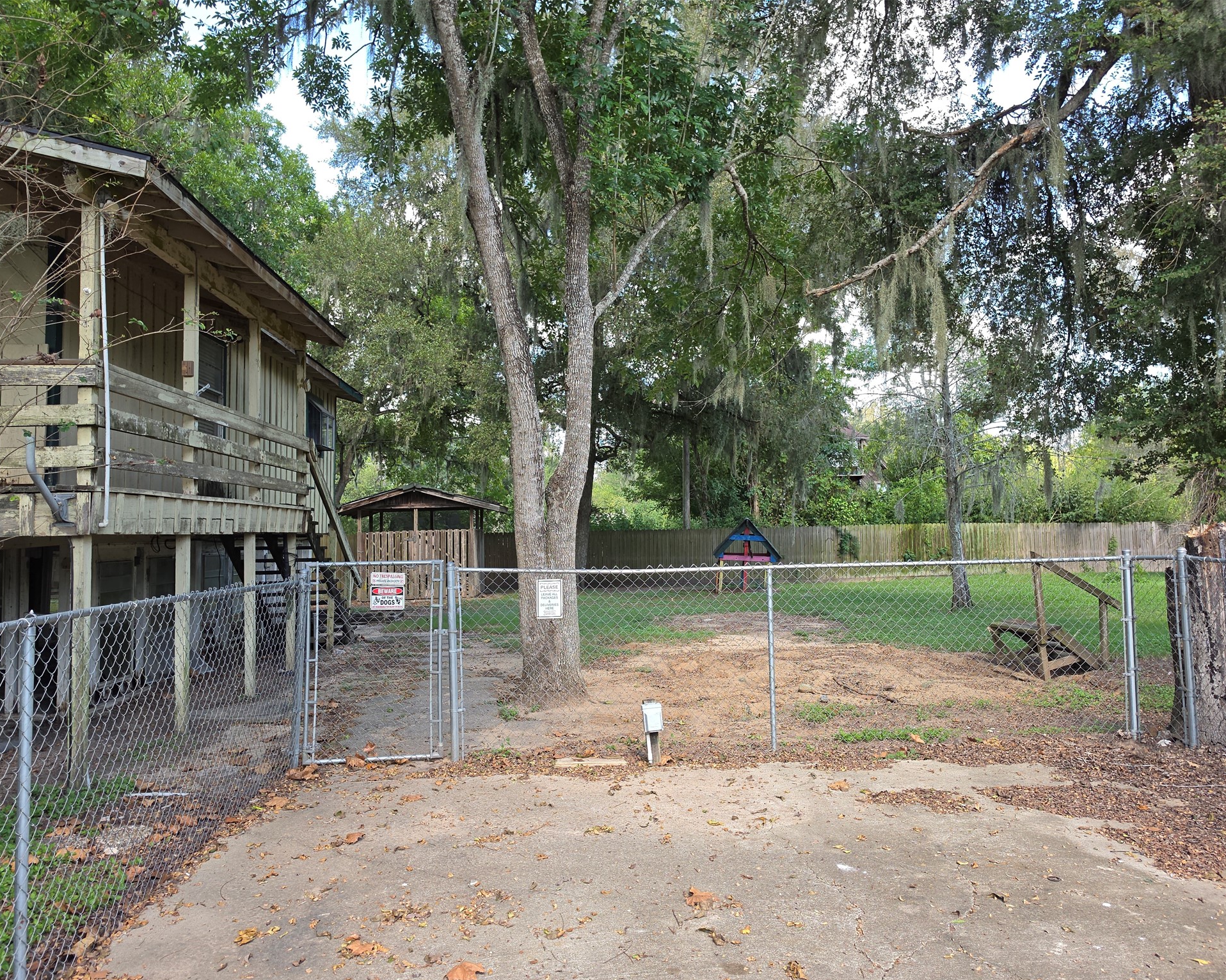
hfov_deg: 70.3
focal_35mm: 24
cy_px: 490
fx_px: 871
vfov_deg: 58.8
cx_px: 600
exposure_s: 1/120
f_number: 1.4
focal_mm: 6.5
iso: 10
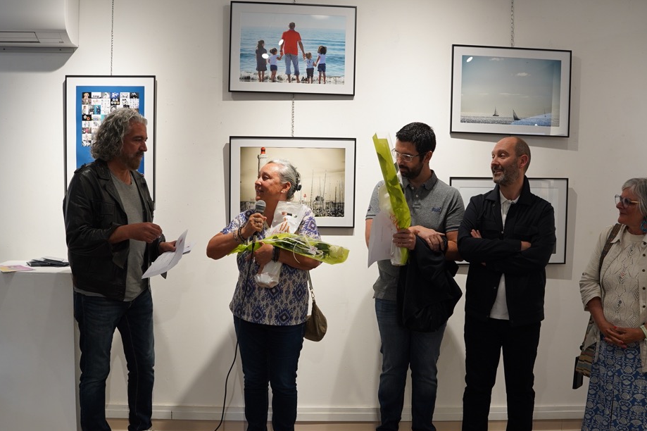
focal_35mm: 39
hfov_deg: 49.5
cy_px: 243
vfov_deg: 34.1
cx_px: 339
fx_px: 701
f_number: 4
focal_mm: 28
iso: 400
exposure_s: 1/160
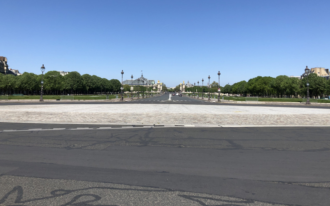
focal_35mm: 30
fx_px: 270
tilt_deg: +2.3
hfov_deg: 62.9
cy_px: 83
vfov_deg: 41.7
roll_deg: +0.2
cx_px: 165
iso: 25
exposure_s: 1/2703
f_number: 1.8
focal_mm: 4
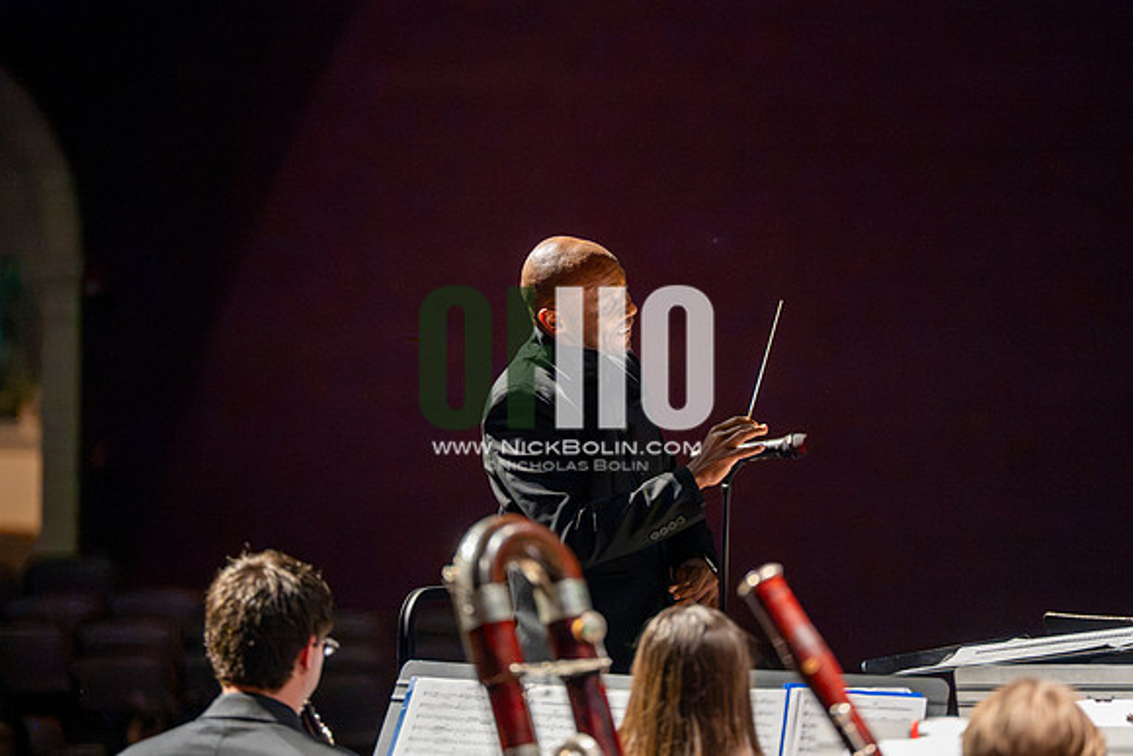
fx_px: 6296
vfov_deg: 6.9
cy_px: 378
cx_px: 566
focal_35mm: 200
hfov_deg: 10.3
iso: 12800
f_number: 2.8
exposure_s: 1/640
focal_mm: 200
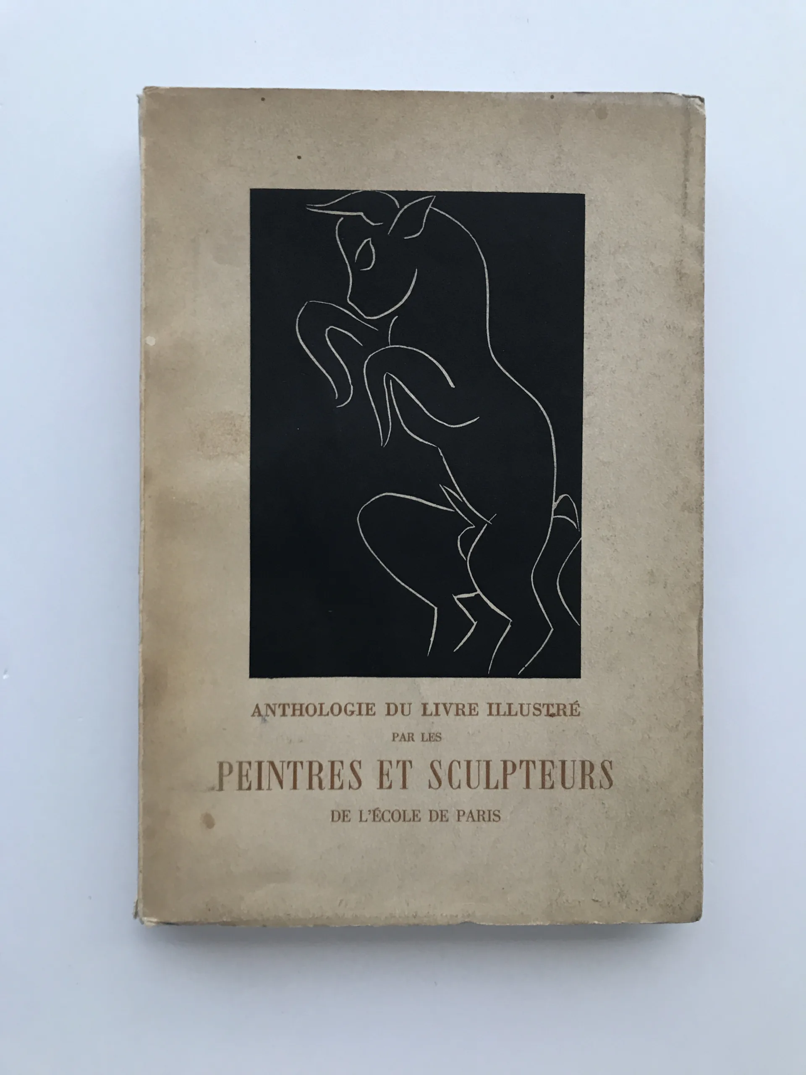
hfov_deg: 49.7
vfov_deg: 63.4
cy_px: 538
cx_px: 403
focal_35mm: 28
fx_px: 869
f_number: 1.8
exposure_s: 1/33
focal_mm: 3.99
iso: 32
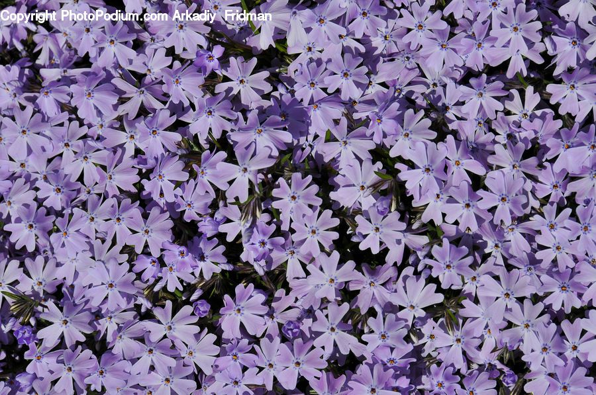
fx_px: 4959
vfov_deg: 4.6
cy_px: 198
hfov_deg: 6.9
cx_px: 298
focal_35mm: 300
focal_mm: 200
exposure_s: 1/800
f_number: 11
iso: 200
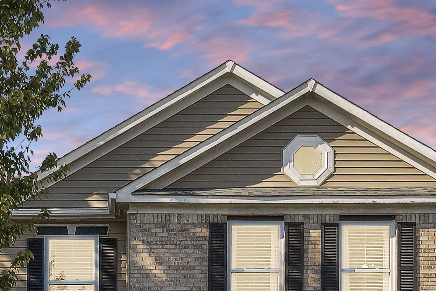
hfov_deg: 31.2
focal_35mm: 64
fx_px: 775
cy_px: 389
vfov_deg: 19.4
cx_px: 152
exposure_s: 1/2500
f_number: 5.6
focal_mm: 22
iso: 320
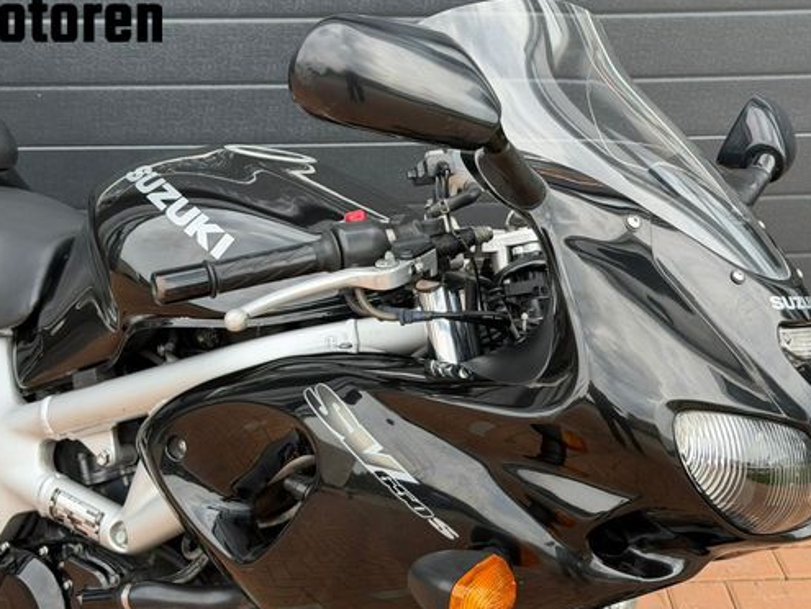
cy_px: 326
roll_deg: +0.4
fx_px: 1454
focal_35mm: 62
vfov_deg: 23.7
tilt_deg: -21.3
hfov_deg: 31.1
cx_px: 477
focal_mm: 6.76
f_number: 1.78
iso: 64
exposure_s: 1/681
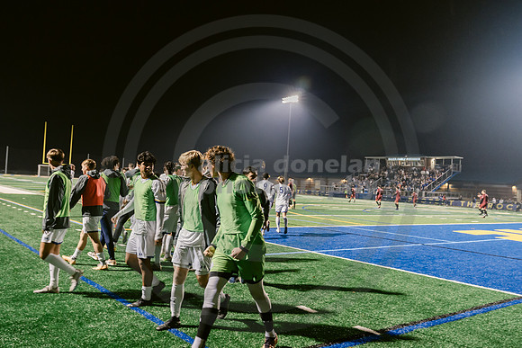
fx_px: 479
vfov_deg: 40.0
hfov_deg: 57.2
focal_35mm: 33
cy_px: 174
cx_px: 261
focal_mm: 33
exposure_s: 1/100
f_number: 4.5
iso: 2500
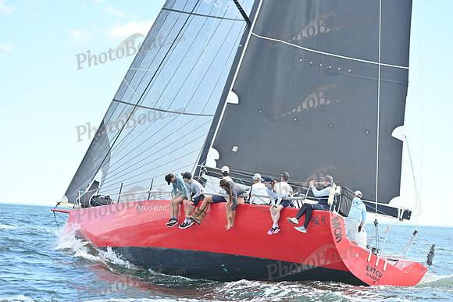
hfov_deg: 28.8
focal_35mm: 70
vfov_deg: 19.5
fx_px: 881
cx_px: 226
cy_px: 151
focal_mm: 70
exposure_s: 1/1000
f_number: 3.5
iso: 250
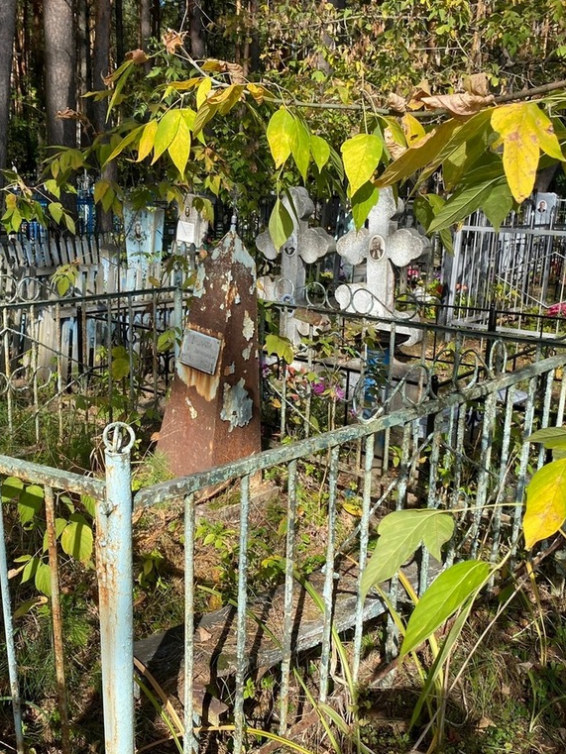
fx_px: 763
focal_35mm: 35
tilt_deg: -8.2
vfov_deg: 52.6
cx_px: 163
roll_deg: -3.9
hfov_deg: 39.9
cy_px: 377
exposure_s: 1/1300
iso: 32
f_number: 1.8
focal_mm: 4.25
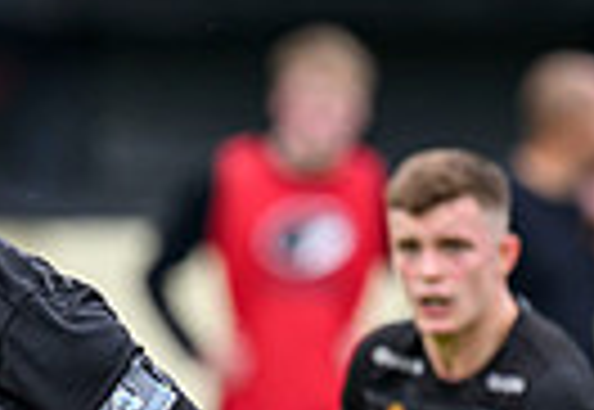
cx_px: -558
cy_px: 505
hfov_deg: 0.8
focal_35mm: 2631
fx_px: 43869
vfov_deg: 0.5
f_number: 3.5
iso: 500
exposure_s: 1/1600
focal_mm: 400
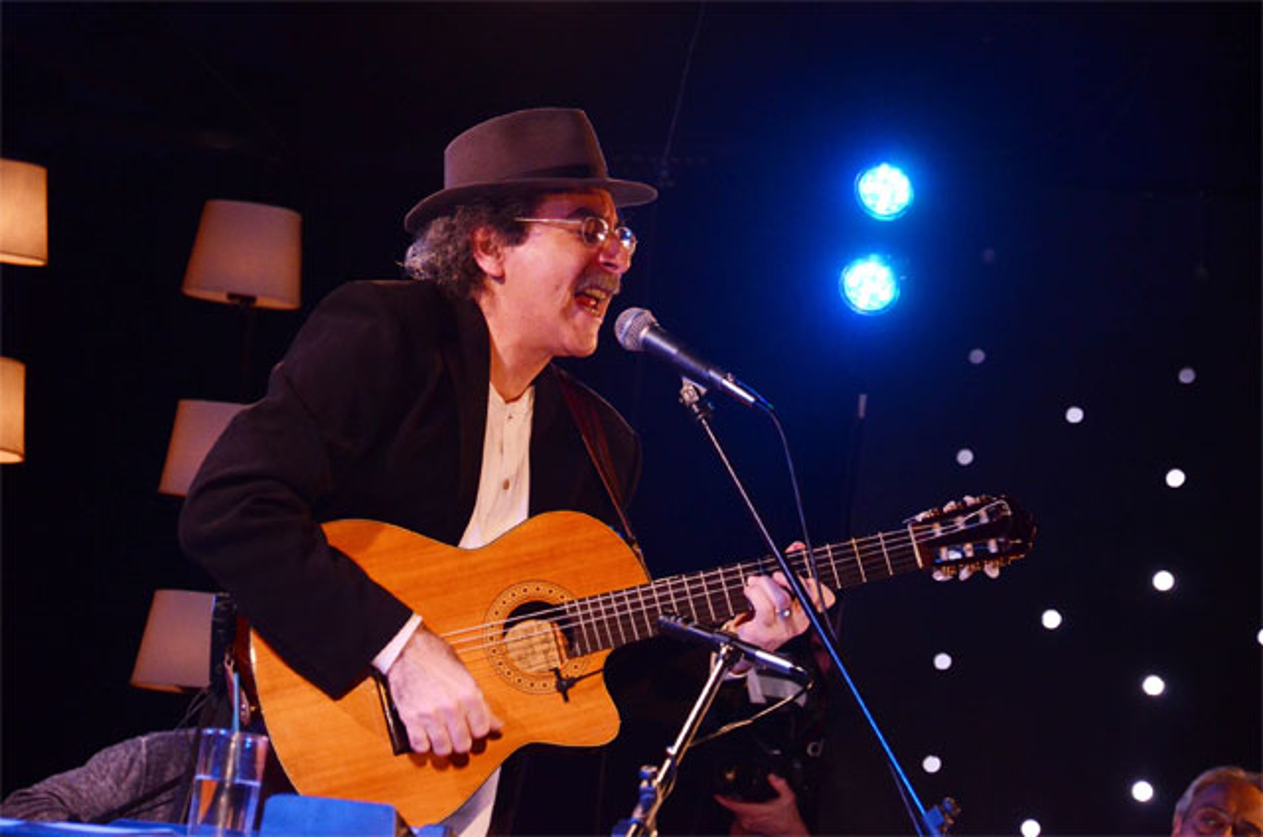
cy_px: 418
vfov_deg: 10.1
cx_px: 632
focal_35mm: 135
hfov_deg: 15.2
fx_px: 4727
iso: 1600
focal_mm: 90
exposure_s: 1/80
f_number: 5.6
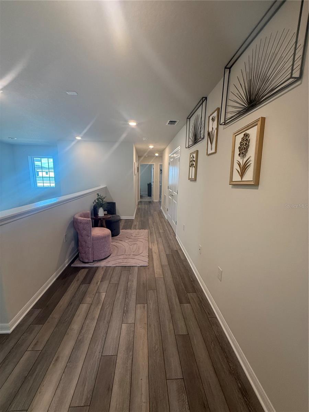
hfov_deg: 85.7
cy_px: 206
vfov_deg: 102.1
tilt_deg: -10.0
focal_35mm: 14
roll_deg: -1.1
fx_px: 167
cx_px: 154
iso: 320
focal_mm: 2.22
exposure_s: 1/120
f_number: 2.2
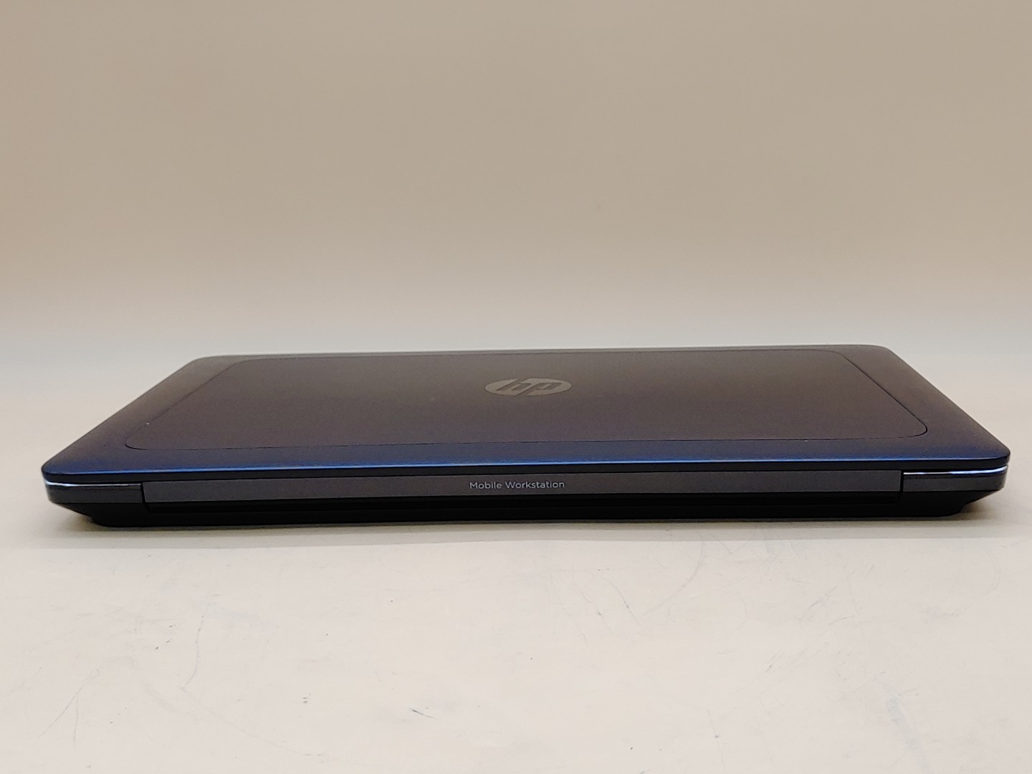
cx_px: 516
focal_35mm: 46
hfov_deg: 41.2
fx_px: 1371
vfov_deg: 31.5
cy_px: 387
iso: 50
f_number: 1.8
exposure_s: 1/99
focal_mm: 4.36
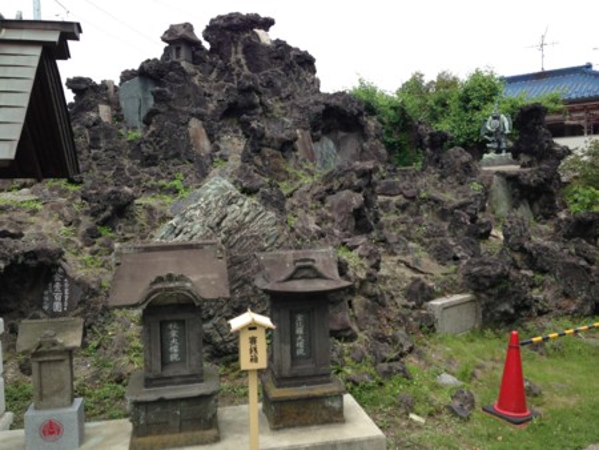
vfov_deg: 43.0
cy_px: 225
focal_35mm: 33
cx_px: 300
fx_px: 571
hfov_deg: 55.3
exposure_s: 1/847
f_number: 2.4
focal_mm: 4.13
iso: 50
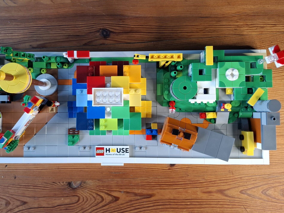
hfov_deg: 57.8
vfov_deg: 45.4
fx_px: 254
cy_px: 98
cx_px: 112
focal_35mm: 31
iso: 200
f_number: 1.8
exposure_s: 1/50
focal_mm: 5.54
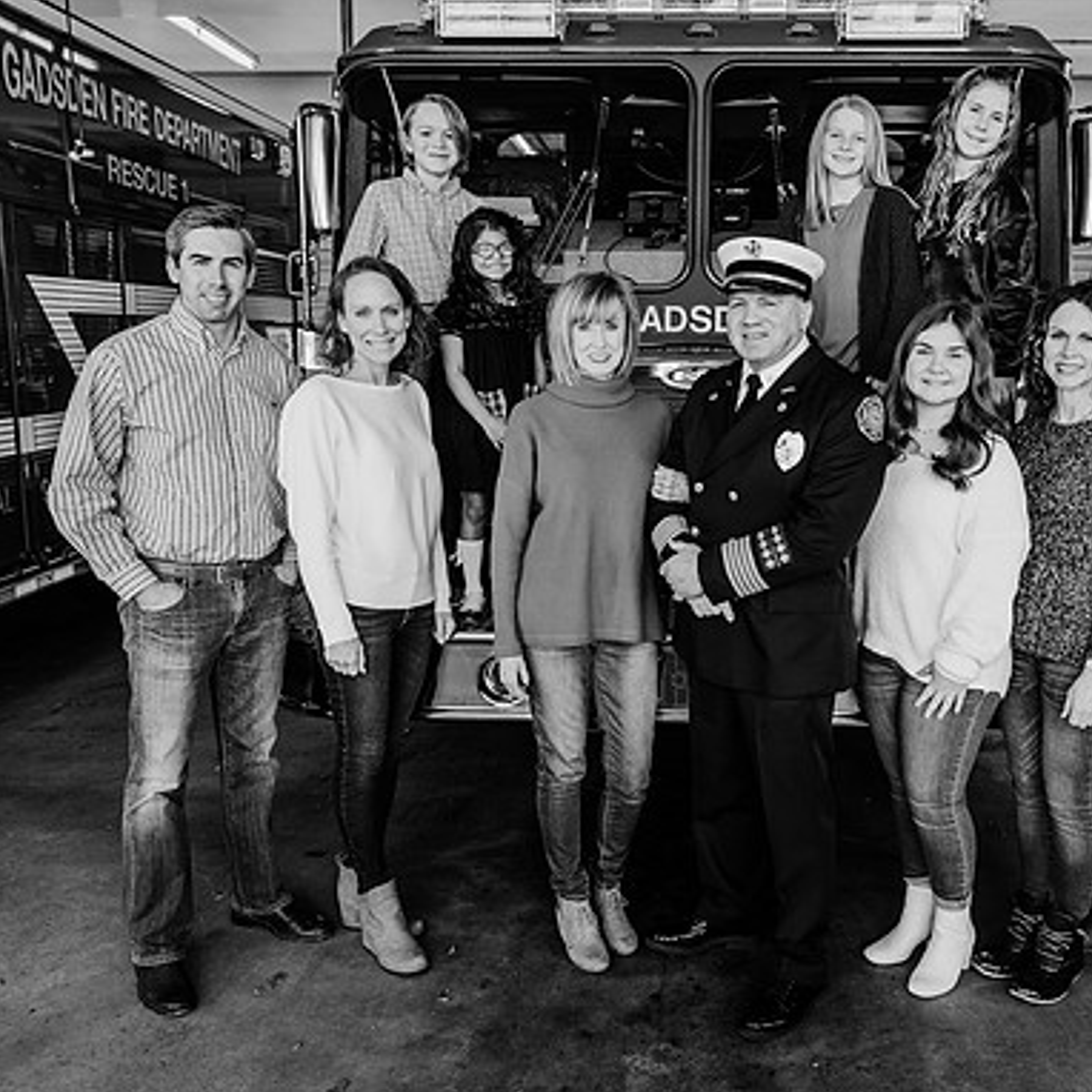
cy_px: 550
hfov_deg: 52.1
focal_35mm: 31
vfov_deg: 52.5
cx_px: 666
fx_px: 1106
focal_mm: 24
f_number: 3.2
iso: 400
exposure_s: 1/250
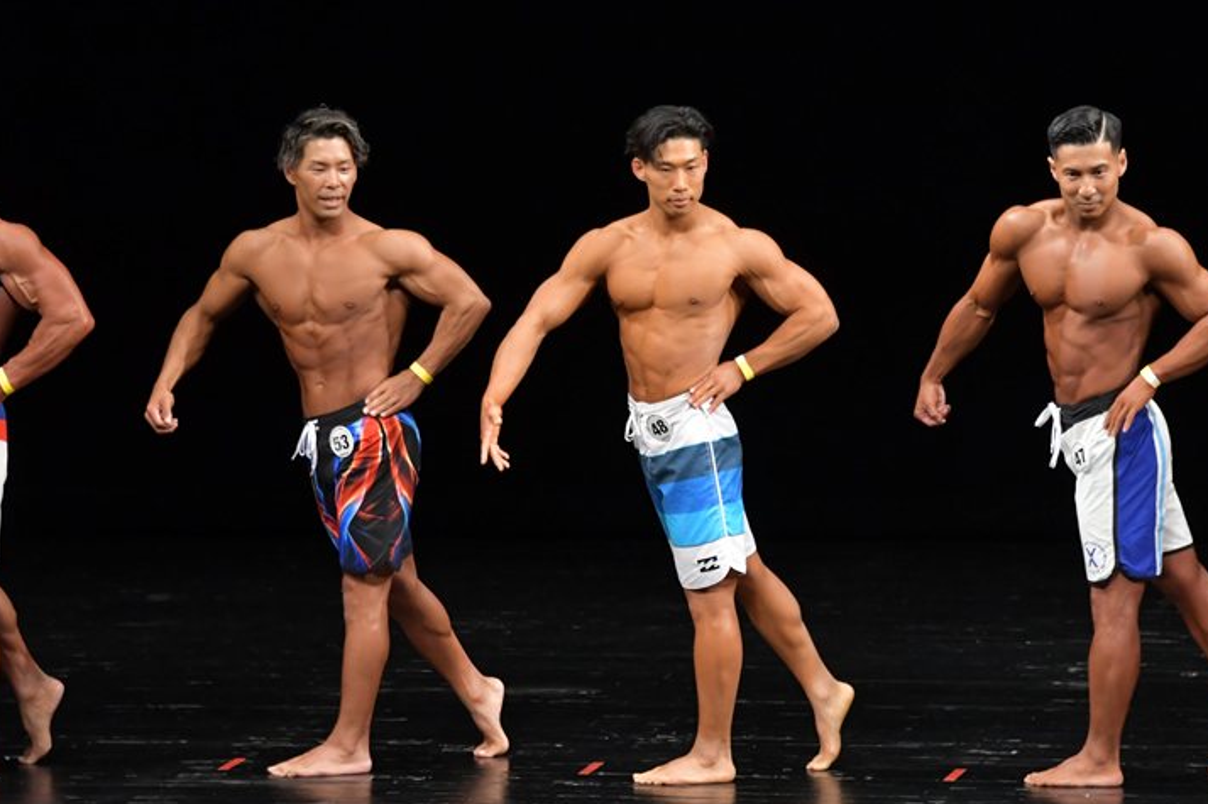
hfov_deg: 7.0
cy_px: 406
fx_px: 9825
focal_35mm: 293
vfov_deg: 4.7
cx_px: 617
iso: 3200
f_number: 5.6
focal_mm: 180
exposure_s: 1/400
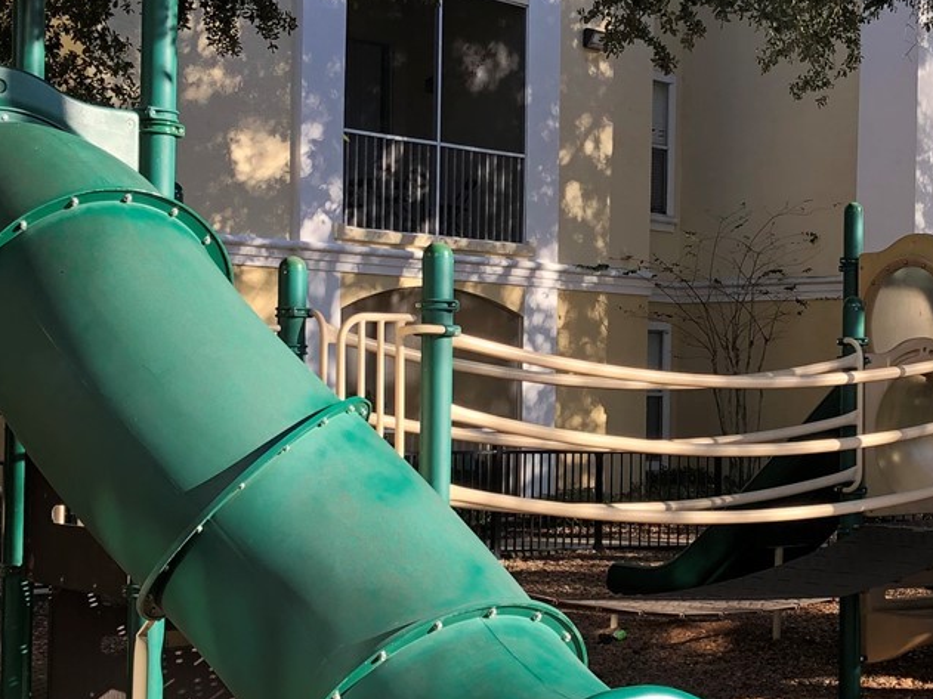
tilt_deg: -0.5
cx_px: 659
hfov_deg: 27.2
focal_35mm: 71
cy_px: 359
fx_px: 1913
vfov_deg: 20.7
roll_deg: -2.3
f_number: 1.8
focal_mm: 3.99
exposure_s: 1/333
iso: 20
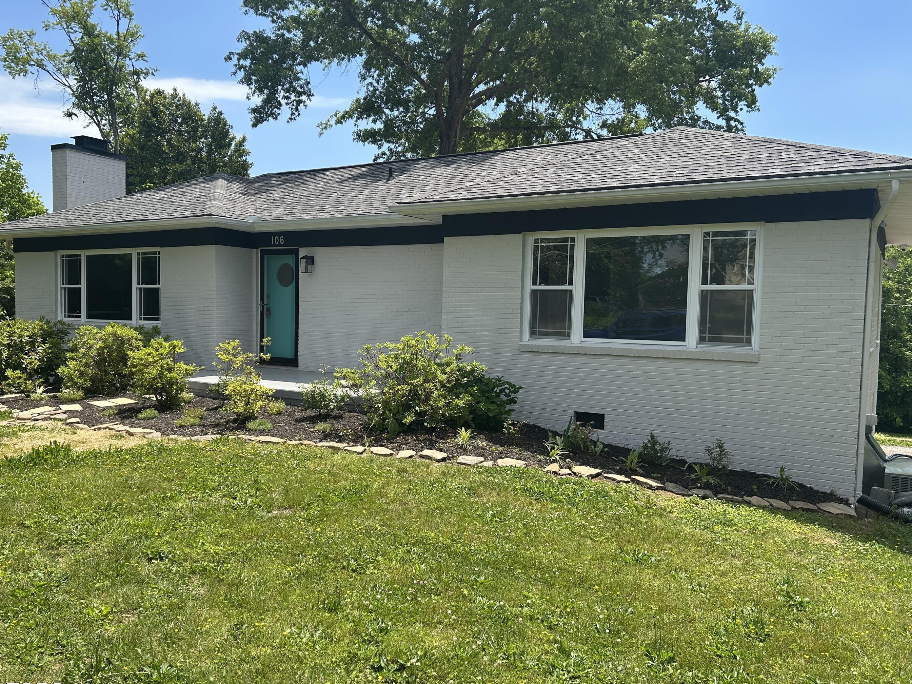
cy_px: 345
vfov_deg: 48.2
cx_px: 411
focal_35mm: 29
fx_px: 764
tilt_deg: -4.2
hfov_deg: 61.5
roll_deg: -0.9
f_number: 1.5
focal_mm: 5.7
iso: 50
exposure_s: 1/2632
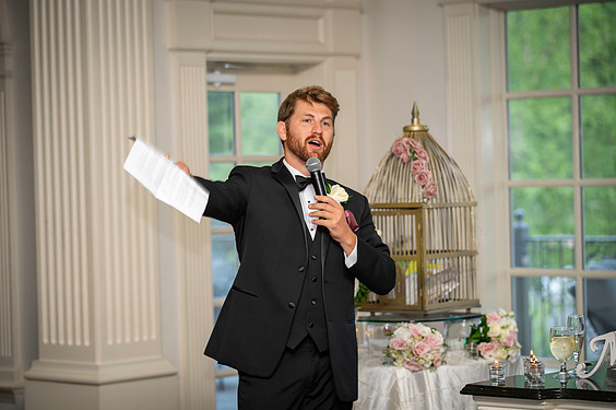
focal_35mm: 108
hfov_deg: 18.9
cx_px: 310
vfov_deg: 12.7
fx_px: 1846
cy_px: 204
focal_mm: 105
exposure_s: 1/125
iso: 640
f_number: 2.8
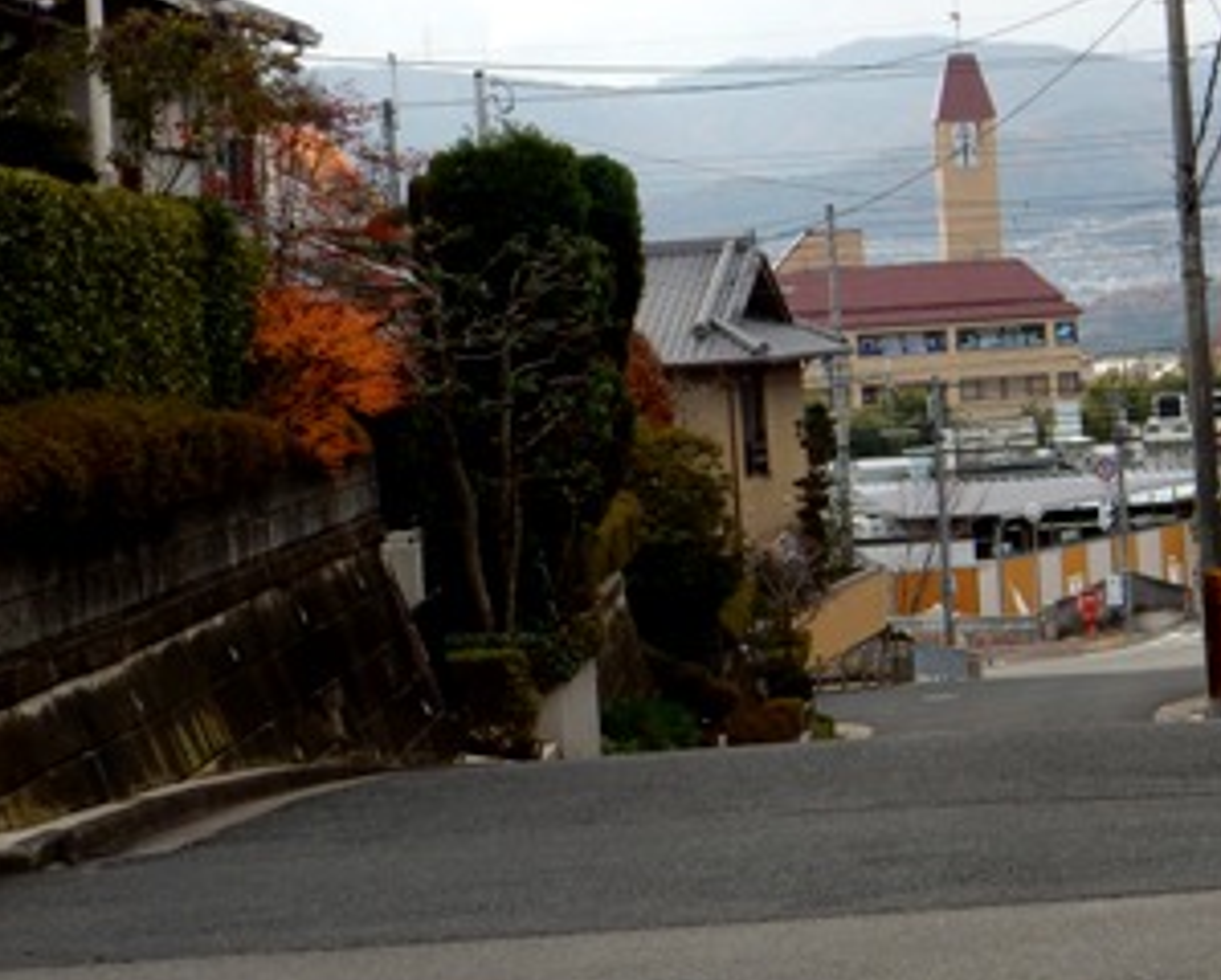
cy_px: 408
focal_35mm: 141
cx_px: 905
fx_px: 5102
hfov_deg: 13.6
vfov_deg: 11.0
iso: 125
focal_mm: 14.9
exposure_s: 1/320
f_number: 5
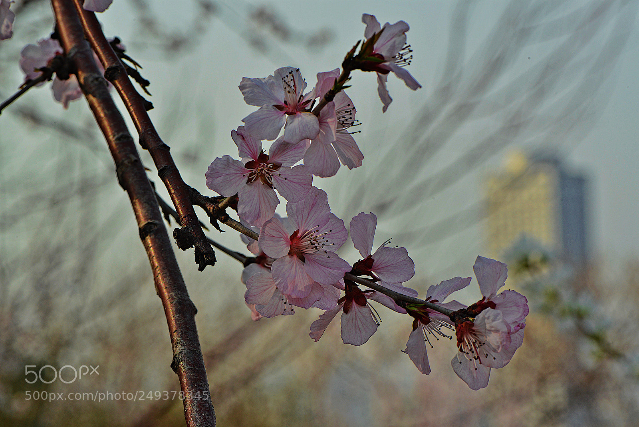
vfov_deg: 13.1
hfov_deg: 19.4
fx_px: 1864
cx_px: 320
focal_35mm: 105
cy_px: 214
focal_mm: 105
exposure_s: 1/125
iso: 360
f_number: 20
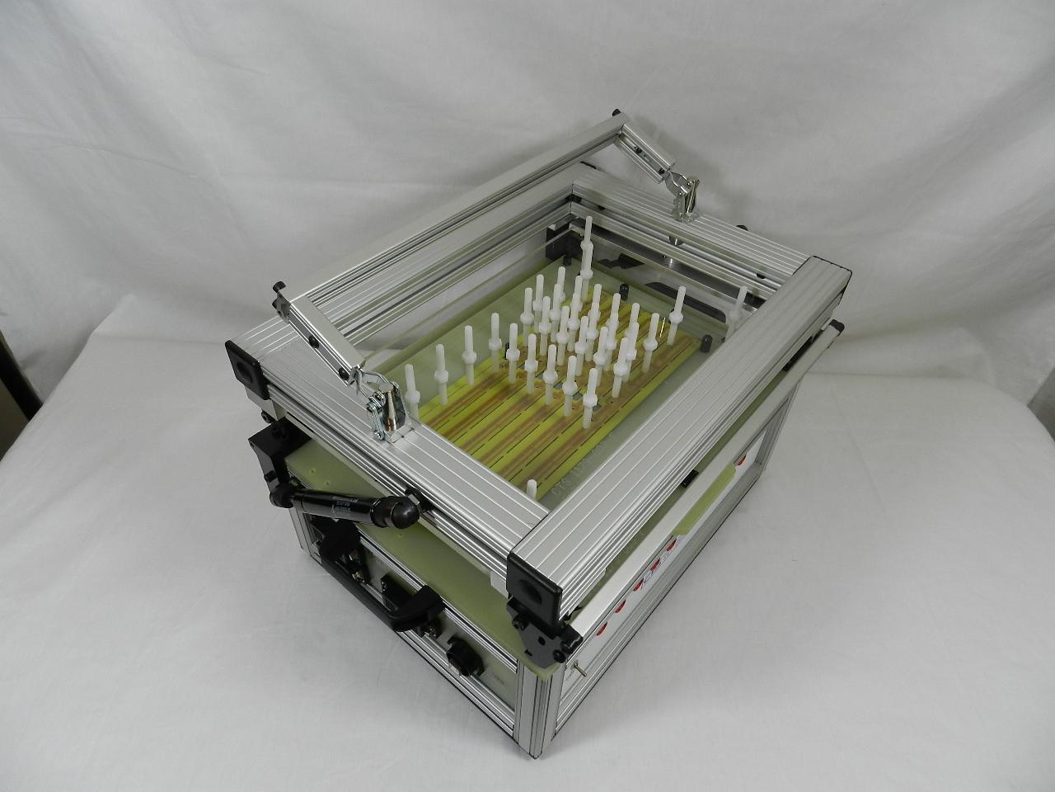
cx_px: 528
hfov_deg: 73.9
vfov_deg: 58.9
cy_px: 396
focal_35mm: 23
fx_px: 701
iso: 160
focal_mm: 4
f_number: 3.4
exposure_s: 1/100
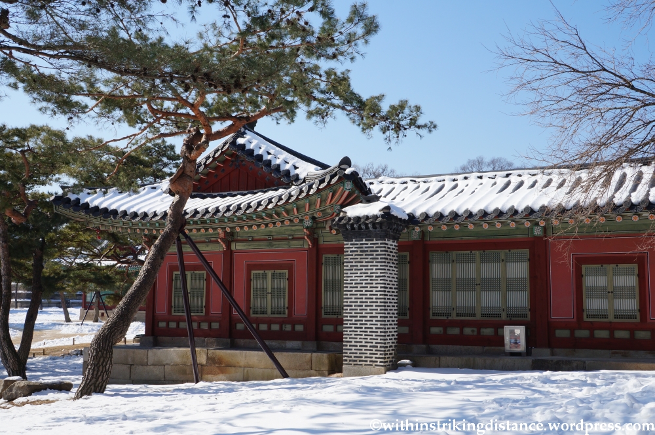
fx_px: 763
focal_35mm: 42
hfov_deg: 46.5
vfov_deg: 31.8
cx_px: 328
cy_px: 218
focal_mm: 28
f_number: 13
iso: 200
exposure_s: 1/250
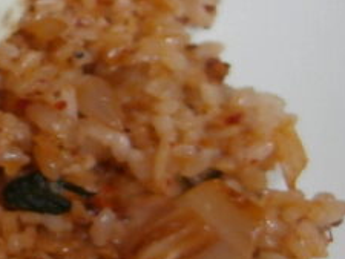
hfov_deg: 19.3
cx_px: -238
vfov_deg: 17.9
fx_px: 818
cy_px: 72
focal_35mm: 82
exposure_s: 1/30
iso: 400
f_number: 3
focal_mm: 4.2
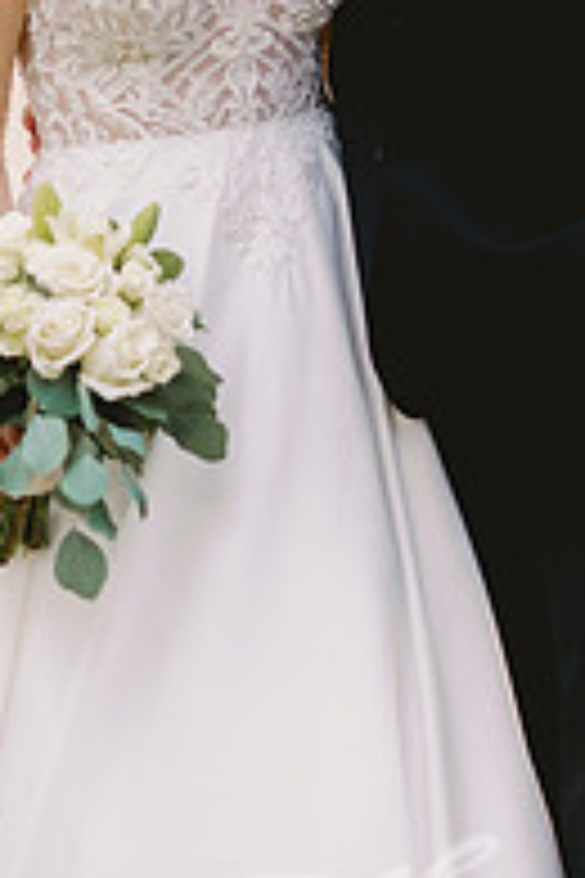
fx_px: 4777
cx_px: 364
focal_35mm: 196
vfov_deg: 10.5
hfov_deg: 7.0
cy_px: 140
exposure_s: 1/400
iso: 1250
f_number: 2
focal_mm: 85
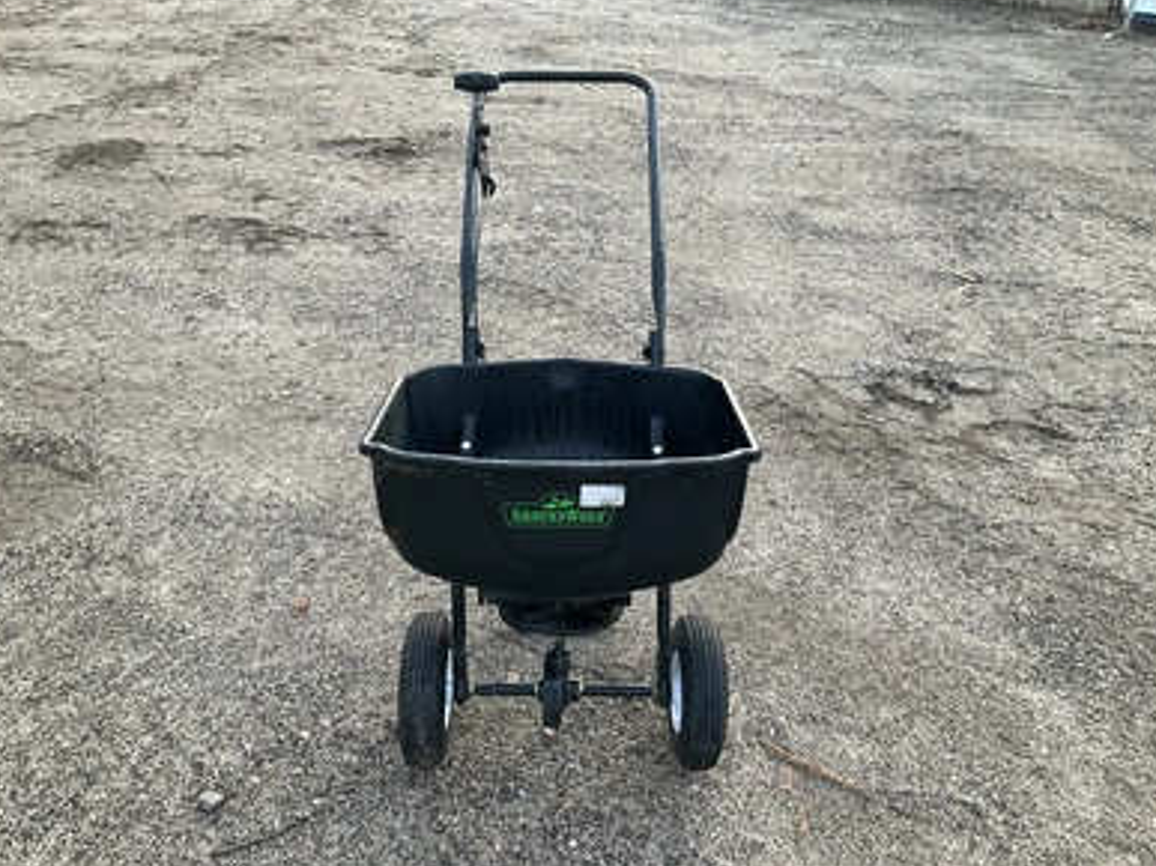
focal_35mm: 30
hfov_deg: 60.0
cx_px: 579
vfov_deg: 46.8
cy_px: 424
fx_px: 1002
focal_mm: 3
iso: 64
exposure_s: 1/121
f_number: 1.8
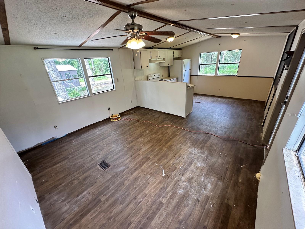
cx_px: 152
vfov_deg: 85.7
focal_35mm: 14
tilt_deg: -23.6
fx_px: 123
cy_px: 114
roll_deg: +4.0
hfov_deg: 102.1
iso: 125
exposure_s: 1/120
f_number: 2.2
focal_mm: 2.22
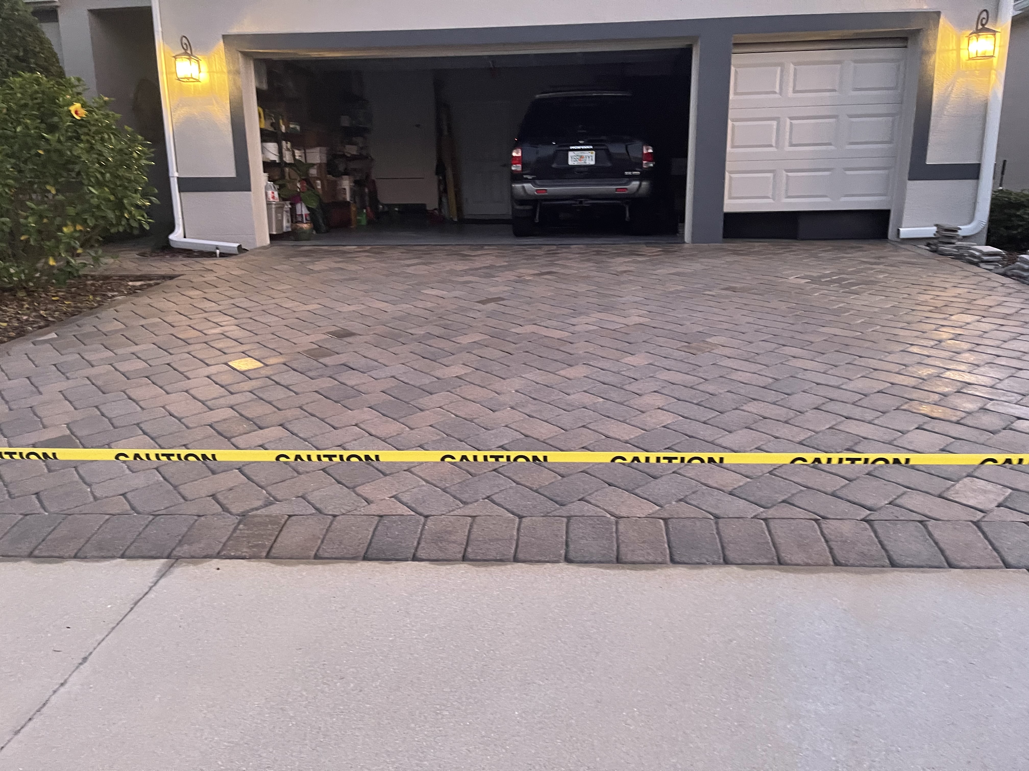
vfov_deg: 53.1
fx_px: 773
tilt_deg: -12.7
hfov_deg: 67.3
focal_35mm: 26
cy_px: 386
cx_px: 514
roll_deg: +0.1
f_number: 1.6
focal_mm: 5.1
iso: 500
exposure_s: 1/60
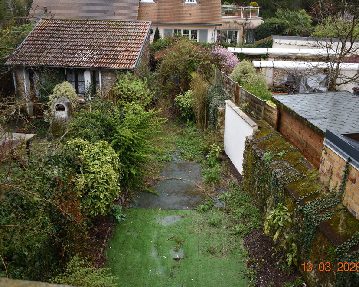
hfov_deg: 52.8
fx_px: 361
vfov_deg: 43.4
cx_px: 187
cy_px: 144
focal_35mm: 34
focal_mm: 20
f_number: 3.8
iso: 640
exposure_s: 1/250
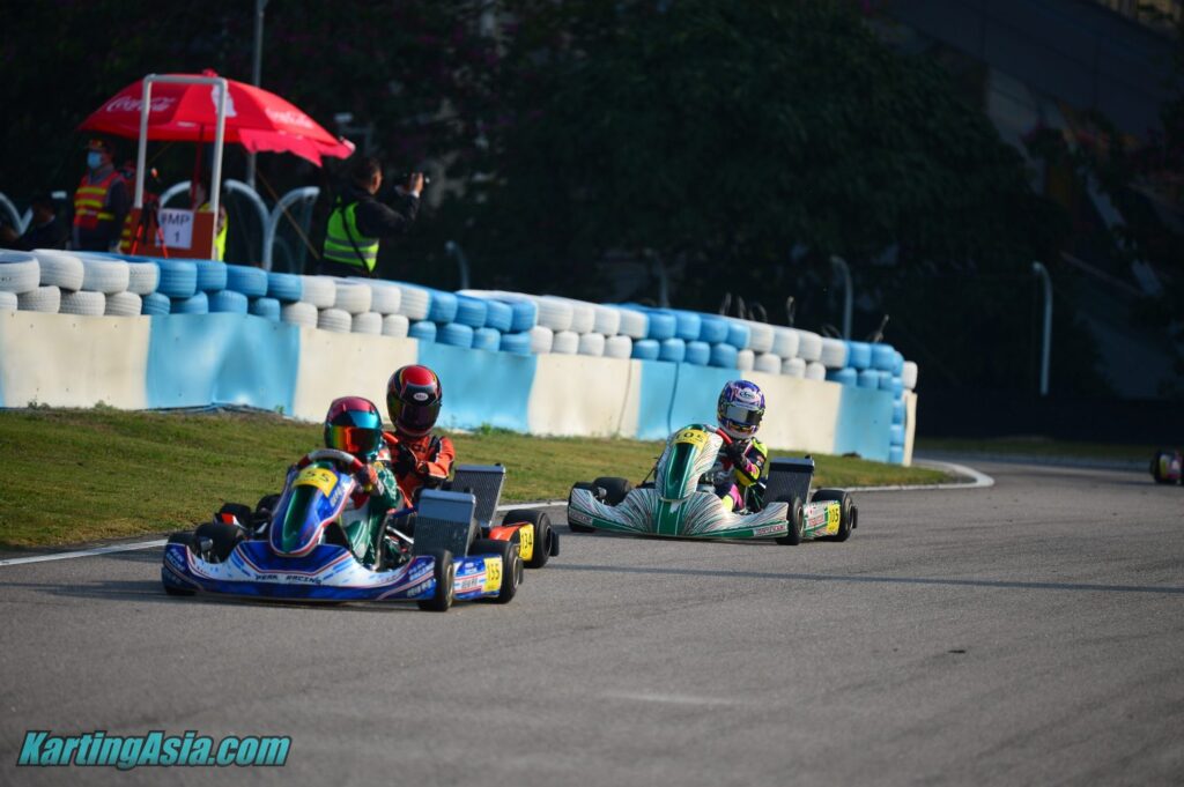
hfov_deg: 6.9
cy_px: 394
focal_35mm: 300
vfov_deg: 4.6
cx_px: 592
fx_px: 9858
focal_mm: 300
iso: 125
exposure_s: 1/1250
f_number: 4
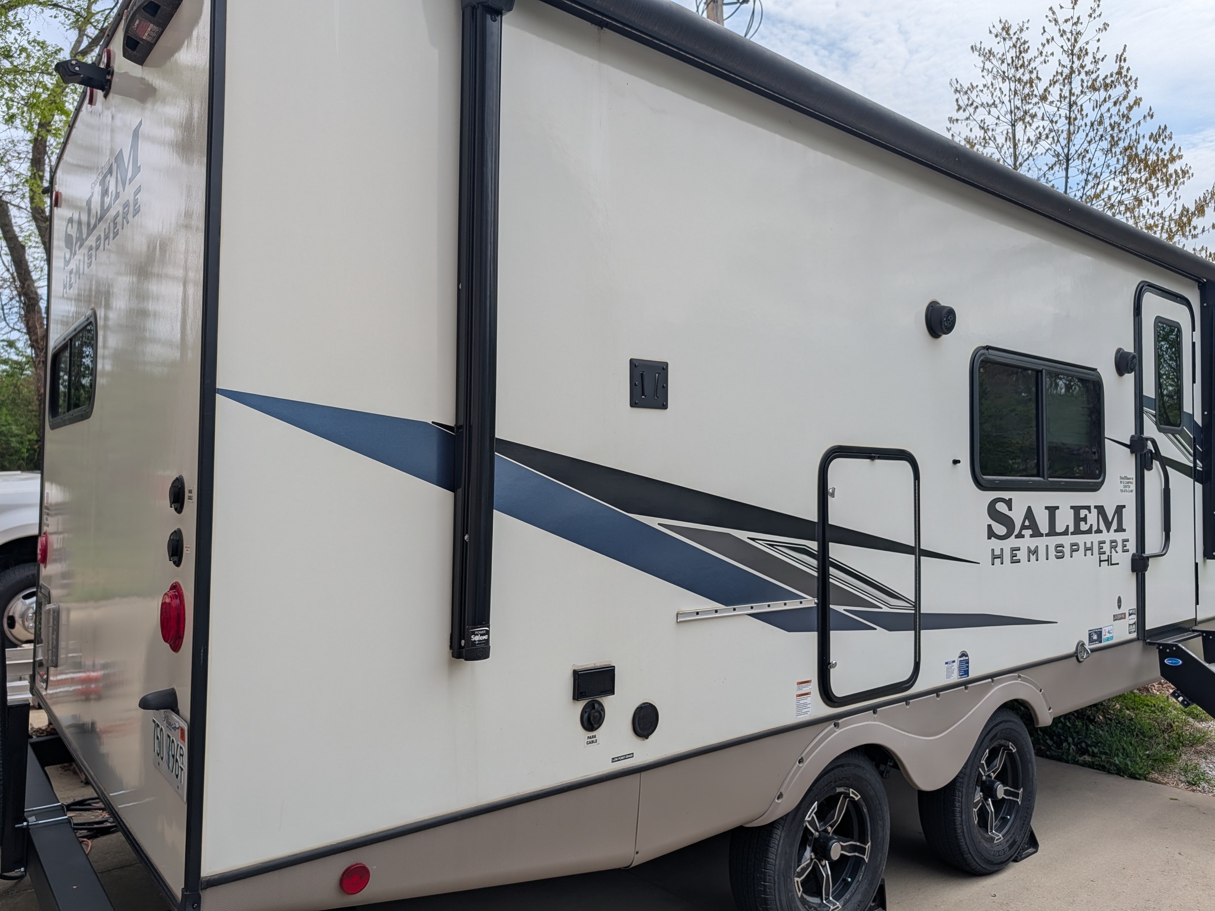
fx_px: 842
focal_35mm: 24
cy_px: 456
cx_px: 608
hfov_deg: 71.6
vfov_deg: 56.8
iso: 13
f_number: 1.68
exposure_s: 1/1095
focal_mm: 6.9
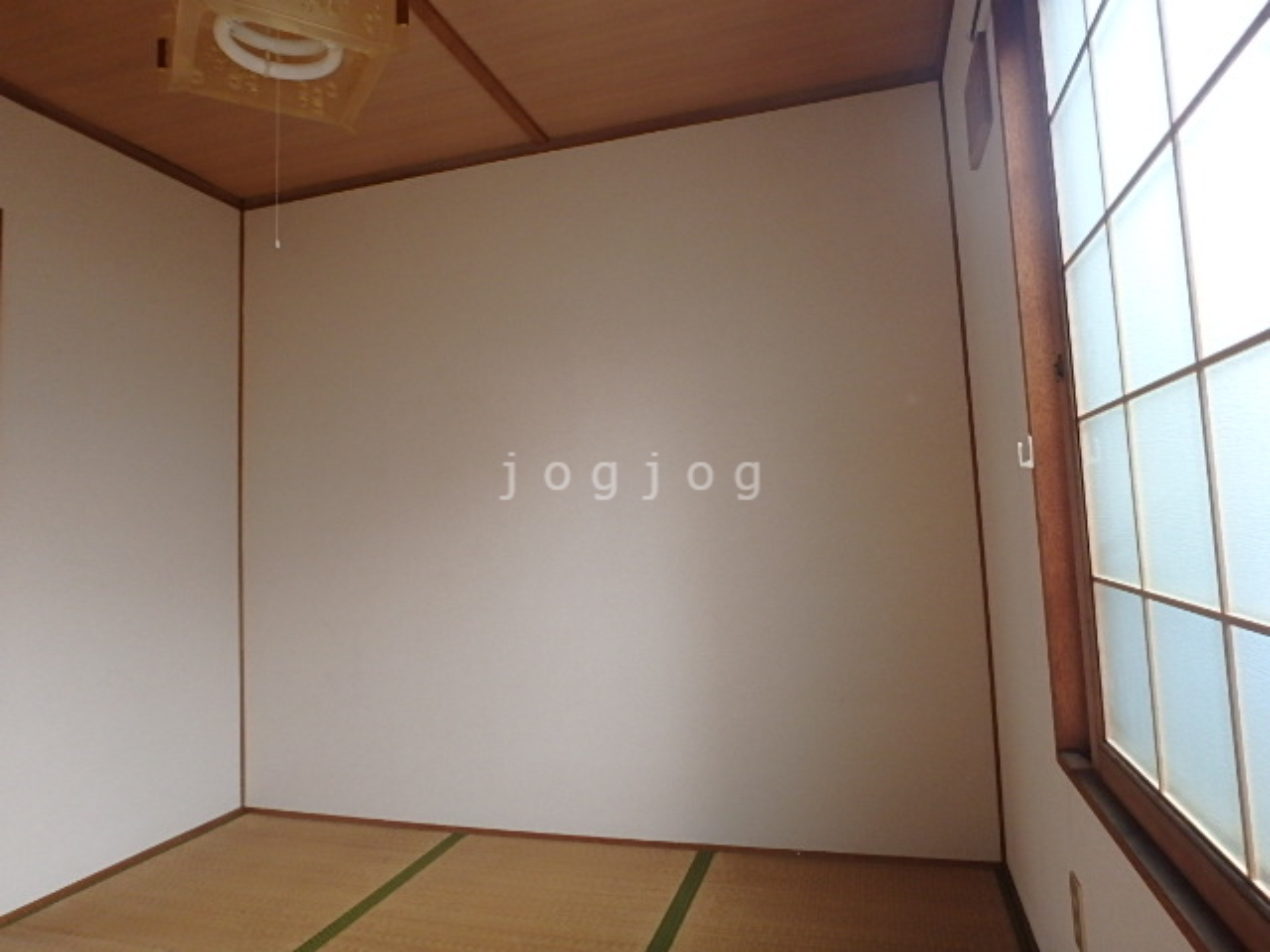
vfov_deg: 63.4
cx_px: 635
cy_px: 476
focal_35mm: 21
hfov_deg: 79.0
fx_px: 770
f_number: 3.5
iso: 200
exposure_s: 1/50
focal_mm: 3.7
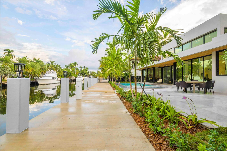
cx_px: 114
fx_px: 107
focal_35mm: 17
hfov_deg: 93.3
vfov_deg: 70.3
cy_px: 76
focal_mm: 17
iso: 100
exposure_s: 1/80
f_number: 5.6
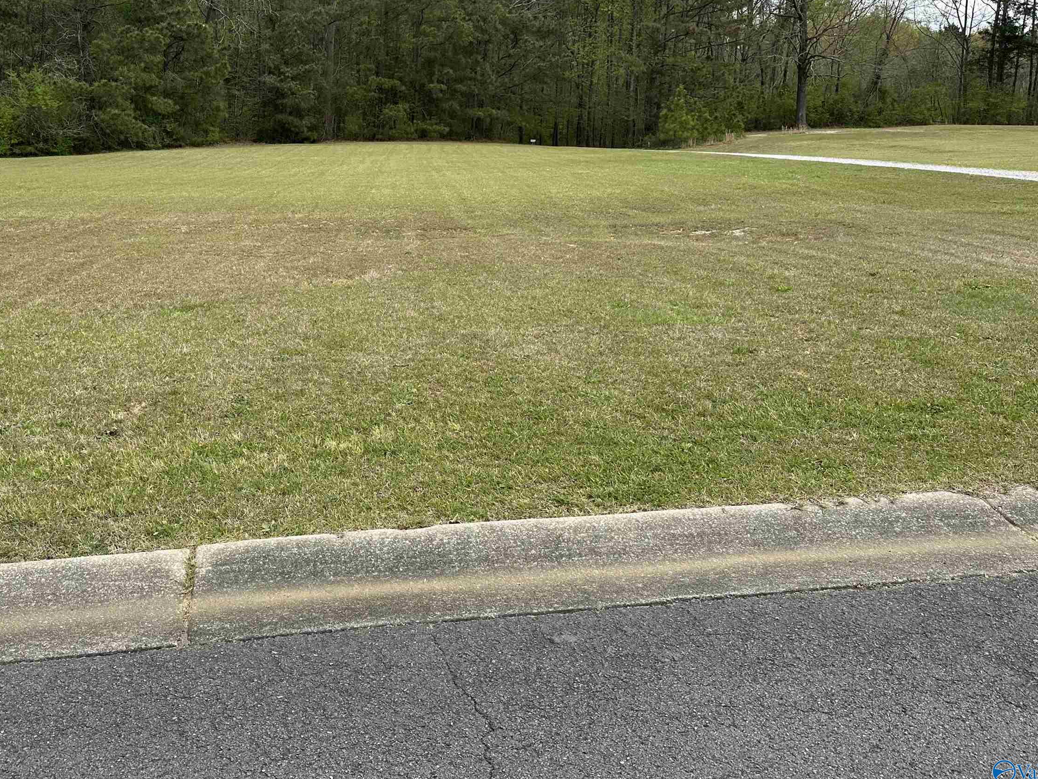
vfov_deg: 42.4
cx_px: 369
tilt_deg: -7.0
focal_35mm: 33
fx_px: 990
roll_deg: -2.7
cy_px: 257
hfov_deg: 54.5
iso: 80
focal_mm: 6.86
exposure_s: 1/2110
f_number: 1.78
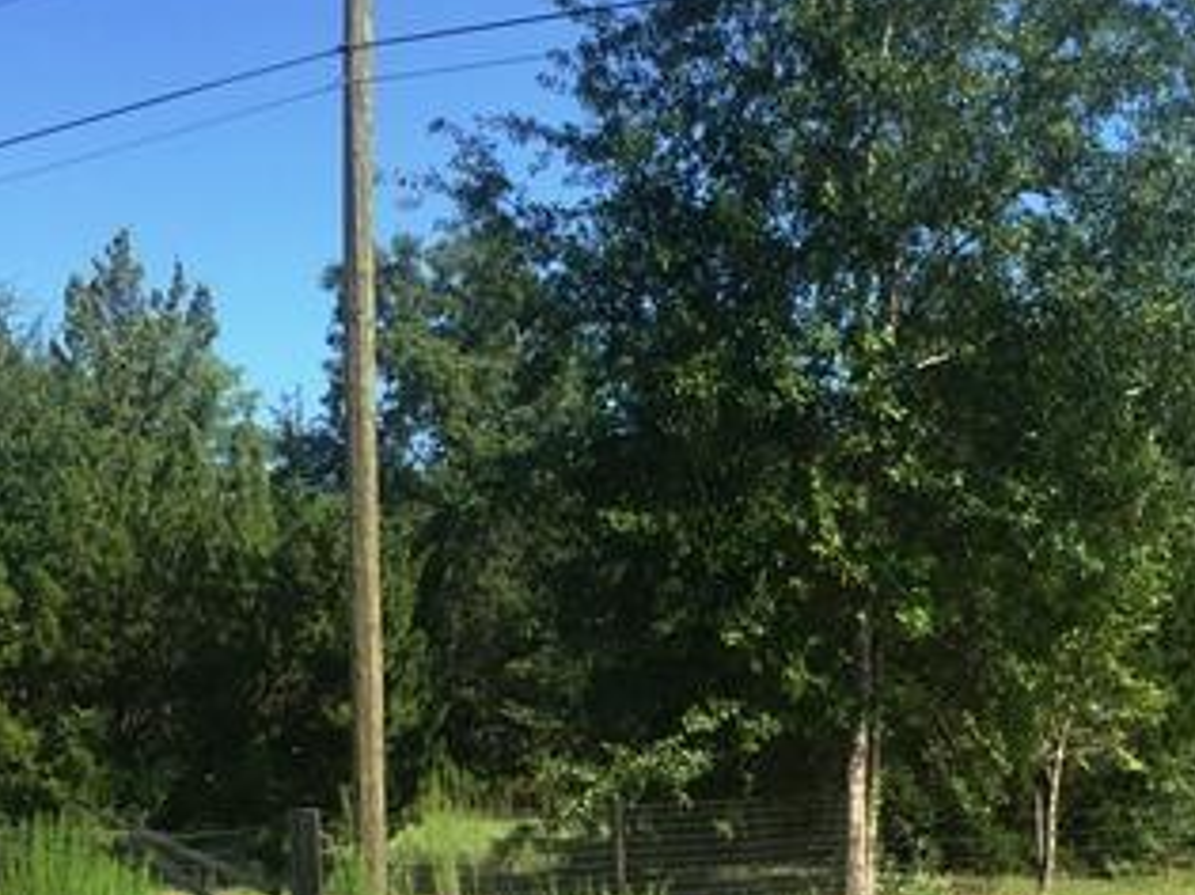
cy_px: 831
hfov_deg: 32.7
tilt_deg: -0.6
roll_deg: +1.4
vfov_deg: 24.0
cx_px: 656
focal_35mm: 59
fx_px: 2036
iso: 32
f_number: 2.2
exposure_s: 1/1276
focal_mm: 4.15
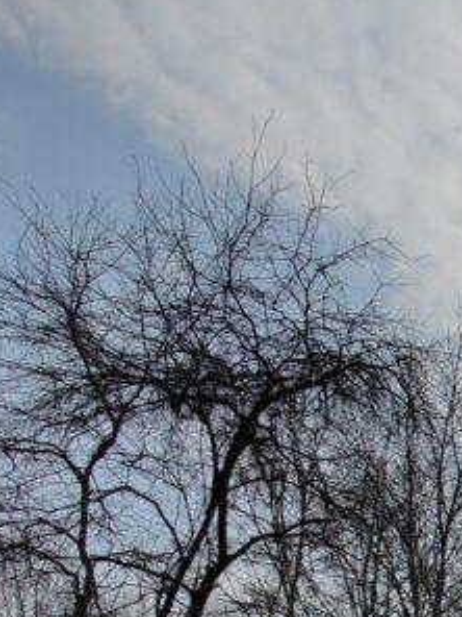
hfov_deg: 22.5
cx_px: 785
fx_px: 801
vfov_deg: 34.0
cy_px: 740
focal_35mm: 45
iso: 100
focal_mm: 2.25
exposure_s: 1/2438
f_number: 2.2
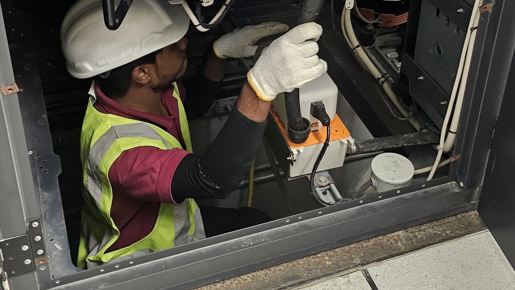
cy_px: 26
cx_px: 298
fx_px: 724
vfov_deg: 22.1
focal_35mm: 53
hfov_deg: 39.1
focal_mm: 6.3
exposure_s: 1/25
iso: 1000
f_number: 1.7
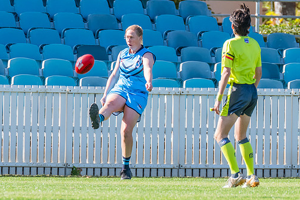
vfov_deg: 1.2
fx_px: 9497
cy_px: 82
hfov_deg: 1.8
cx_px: 139
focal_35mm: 1139
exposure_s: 1/1250
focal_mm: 420
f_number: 8
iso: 800
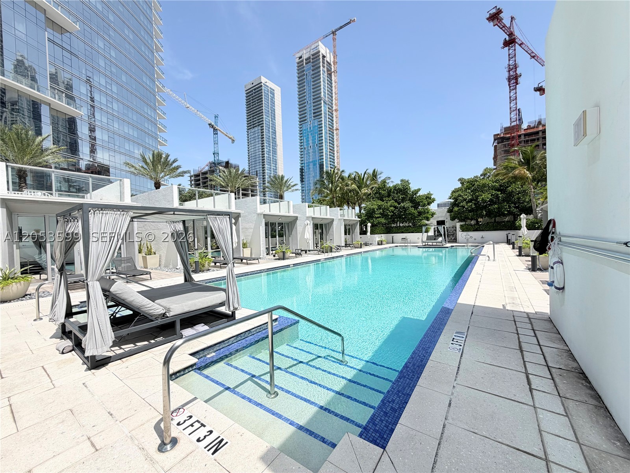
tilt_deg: -0.4
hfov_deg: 102.1
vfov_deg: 85.7
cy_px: 236
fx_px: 255
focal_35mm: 14
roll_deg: +1.7
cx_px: 315
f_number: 2.2
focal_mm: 2.22
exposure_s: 1/1087
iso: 20
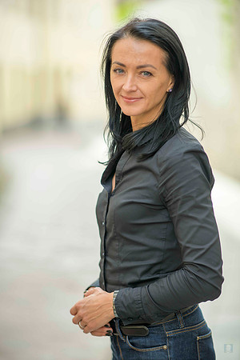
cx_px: 120
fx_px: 1050
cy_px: 180
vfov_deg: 19.5
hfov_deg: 13.0
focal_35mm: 105
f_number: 2
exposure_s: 1/500
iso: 64
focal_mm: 105
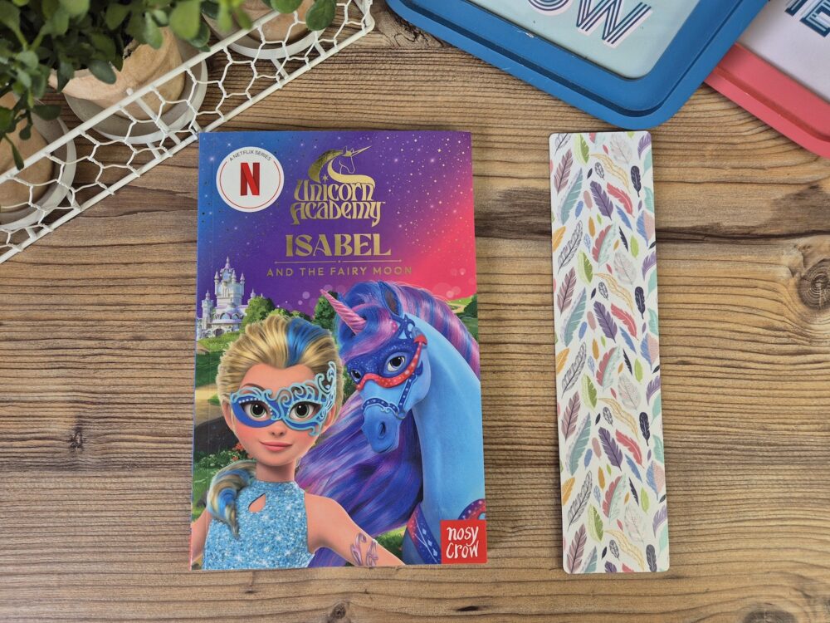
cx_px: 415
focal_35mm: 23
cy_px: 312
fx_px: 551
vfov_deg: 58.9
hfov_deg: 73.9
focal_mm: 5.4
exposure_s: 1/100
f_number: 1.8
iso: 40
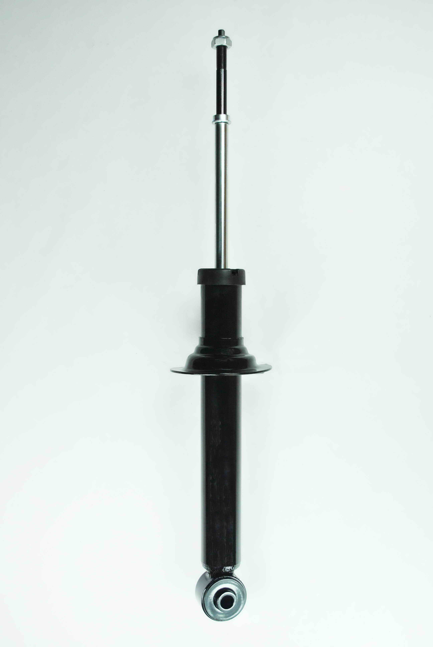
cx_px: 216
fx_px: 702
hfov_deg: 34.3
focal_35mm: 39
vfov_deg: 49.5
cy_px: 324
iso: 100
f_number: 5.6
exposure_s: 1/125
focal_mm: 26
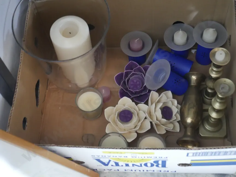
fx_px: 368
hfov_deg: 35.5
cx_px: 118
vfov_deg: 27.1
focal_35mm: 54
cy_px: 88
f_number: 5.3
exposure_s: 1/13
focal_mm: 27
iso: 3200
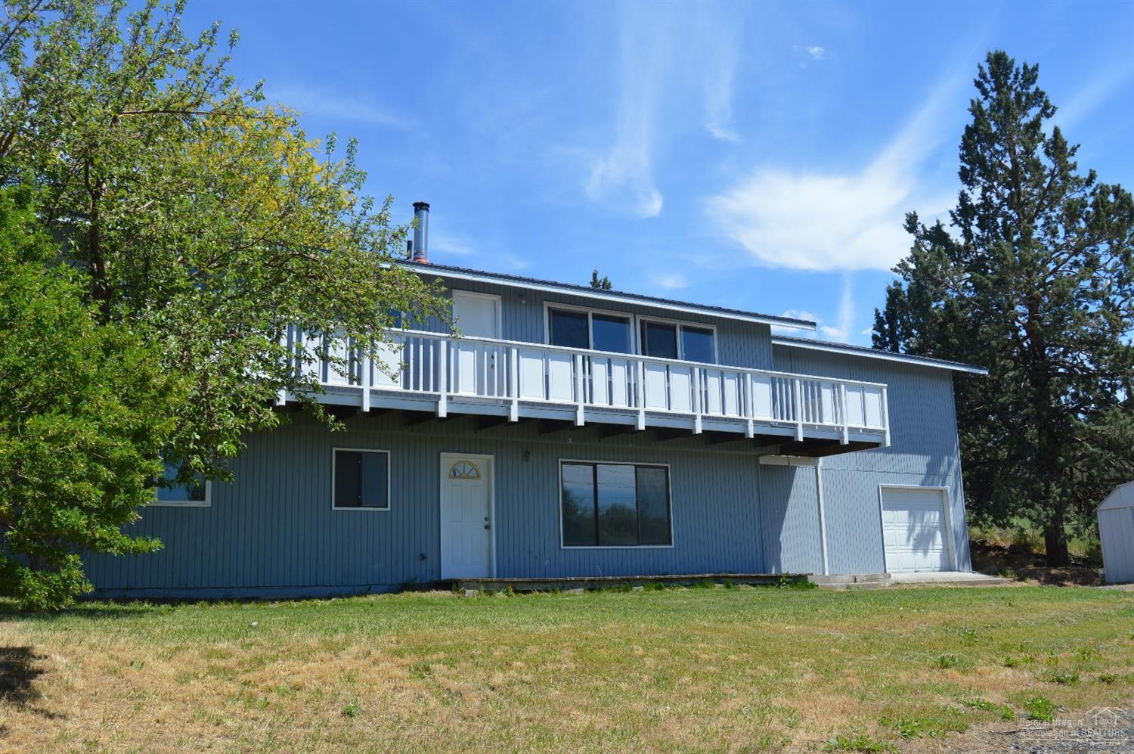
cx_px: 567
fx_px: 1038
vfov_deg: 39.9
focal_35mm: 33
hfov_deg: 57.3
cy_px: 377
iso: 100
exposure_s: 1/250
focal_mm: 22
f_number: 8
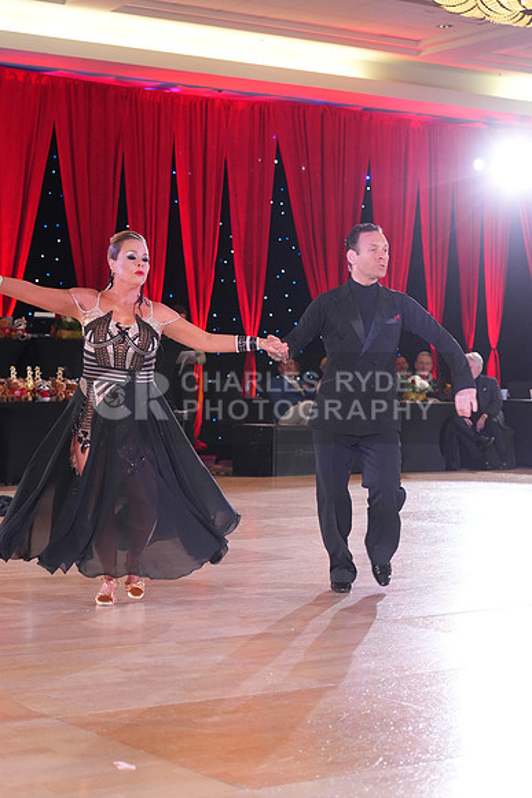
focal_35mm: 70
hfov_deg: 19.5
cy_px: 399
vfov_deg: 28.8
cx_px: 266
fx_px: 1551
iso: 5000
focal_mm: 70
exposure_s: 1/250
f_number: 5
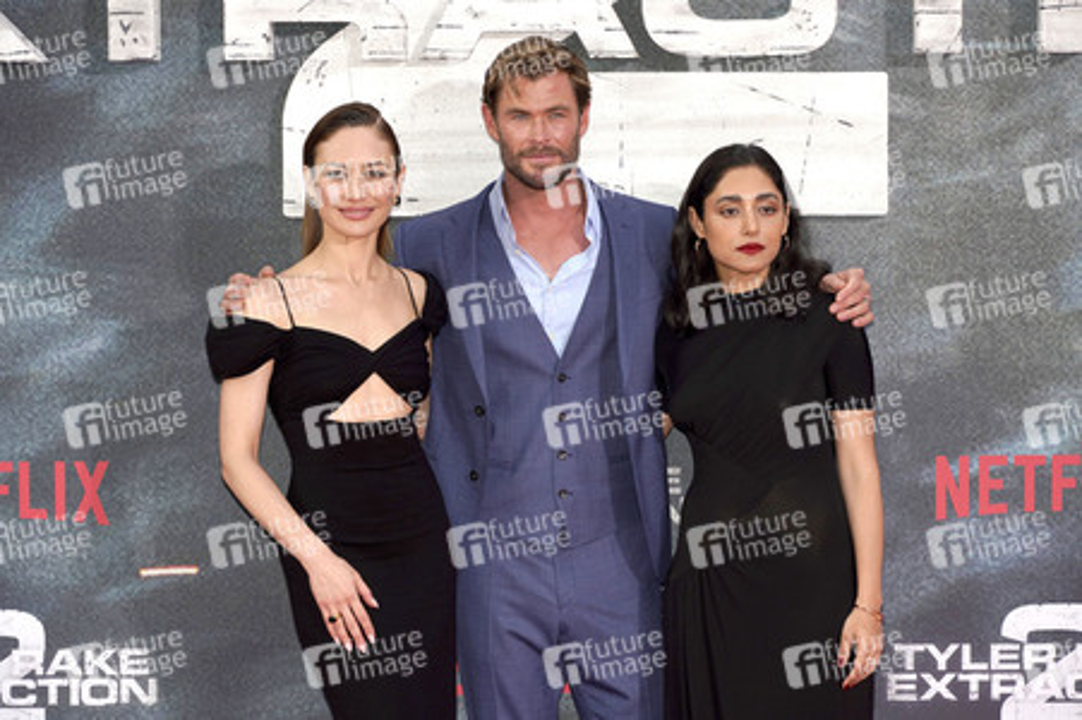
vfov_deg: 10.5
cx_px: 541
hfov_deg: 15.8
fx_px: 3904
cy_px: 360
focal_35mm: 130
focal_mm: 130
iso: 100
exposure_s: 1/160
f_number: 6.3
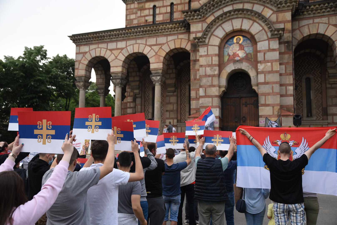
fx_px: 328
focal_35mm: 35
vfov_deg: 37.9
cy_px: 112
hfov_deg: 54.4
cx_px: 168
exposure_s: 1/250
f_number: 4
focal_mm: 35
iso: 320
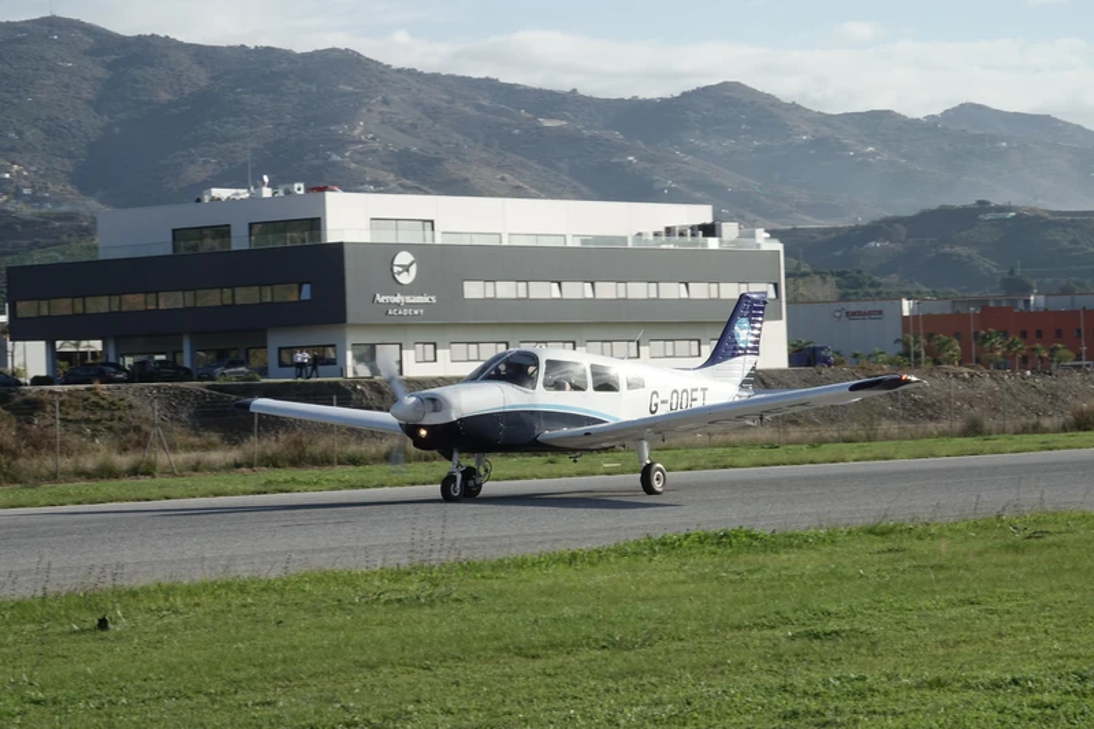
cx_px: 547
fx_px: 3494
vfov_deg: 11.9
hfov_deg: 17.8
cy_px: 364
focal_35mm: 115
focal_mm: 42.08
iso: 250
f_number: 13
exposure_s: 1/250
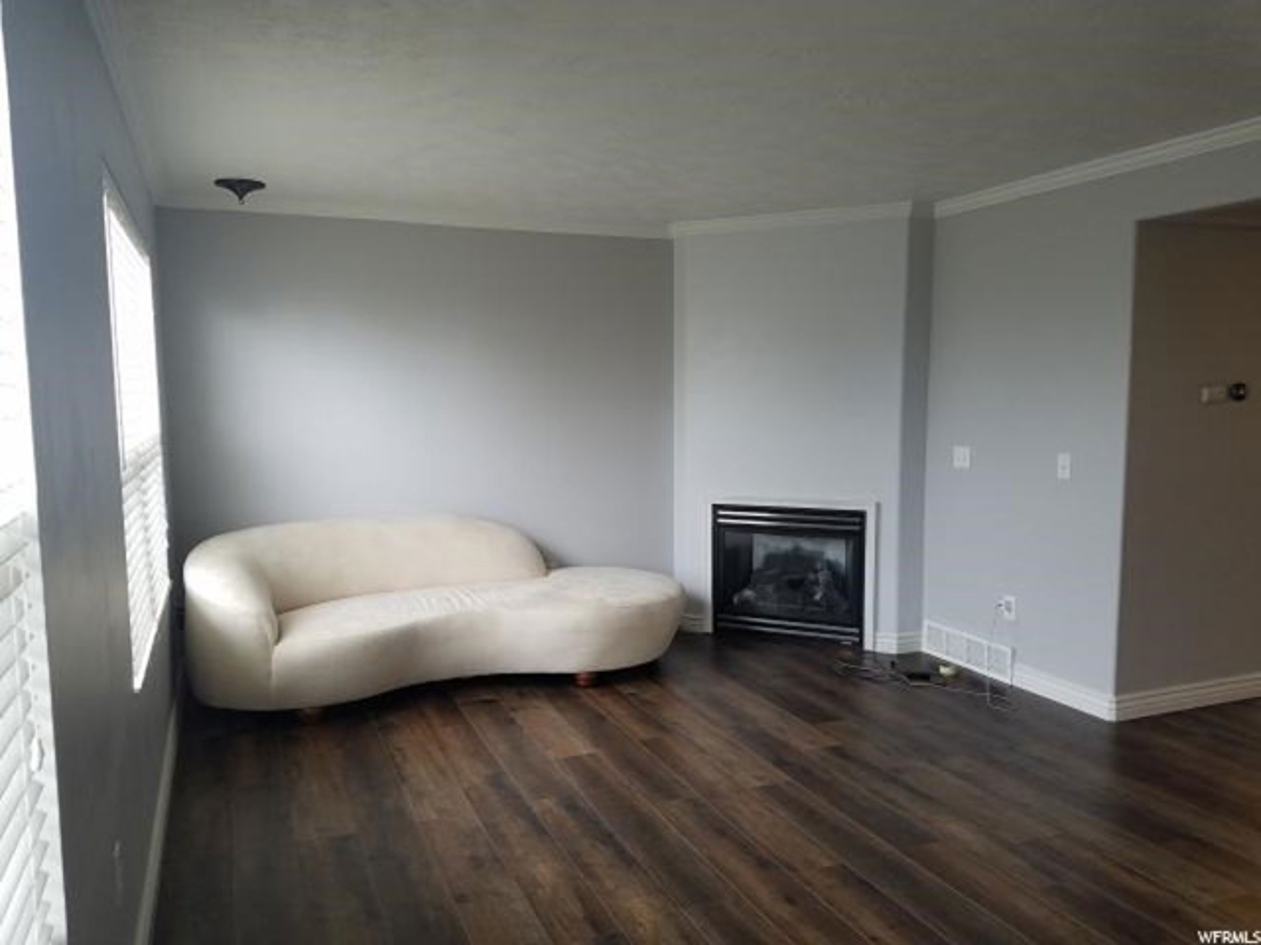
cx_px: 630
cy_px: 472
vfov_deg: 53.1
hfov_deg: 67.3
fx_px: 947
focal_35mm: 26
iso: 64
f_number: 1.7
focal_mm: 4.2
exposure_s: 1/60
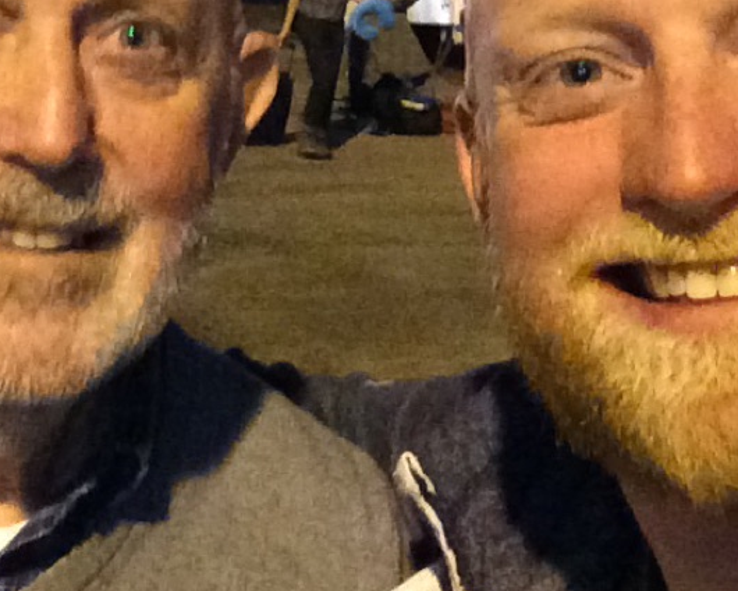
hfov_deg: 23.7
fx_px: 1747
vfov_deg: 18.7
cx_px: 245
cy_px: 18
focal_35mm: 80
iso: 800
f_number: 2.4
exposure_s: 1/15
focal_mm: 2.15
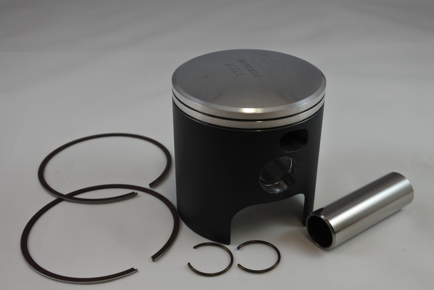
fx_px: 542
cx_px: 217
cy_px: 145
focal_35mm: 45
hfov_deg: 43.6
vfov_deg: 29.9
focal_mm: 16.8
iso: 200
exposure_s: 1/125
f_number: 5
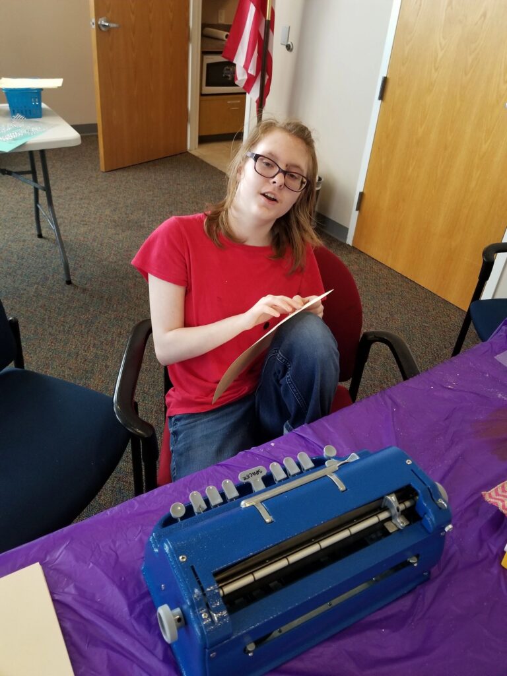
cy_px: 338
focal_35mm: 26
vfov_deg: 67.3
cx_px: 254
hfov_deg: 53.1
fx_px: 508
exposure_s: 1/120
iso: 200
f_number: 1.7
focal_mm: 4.25
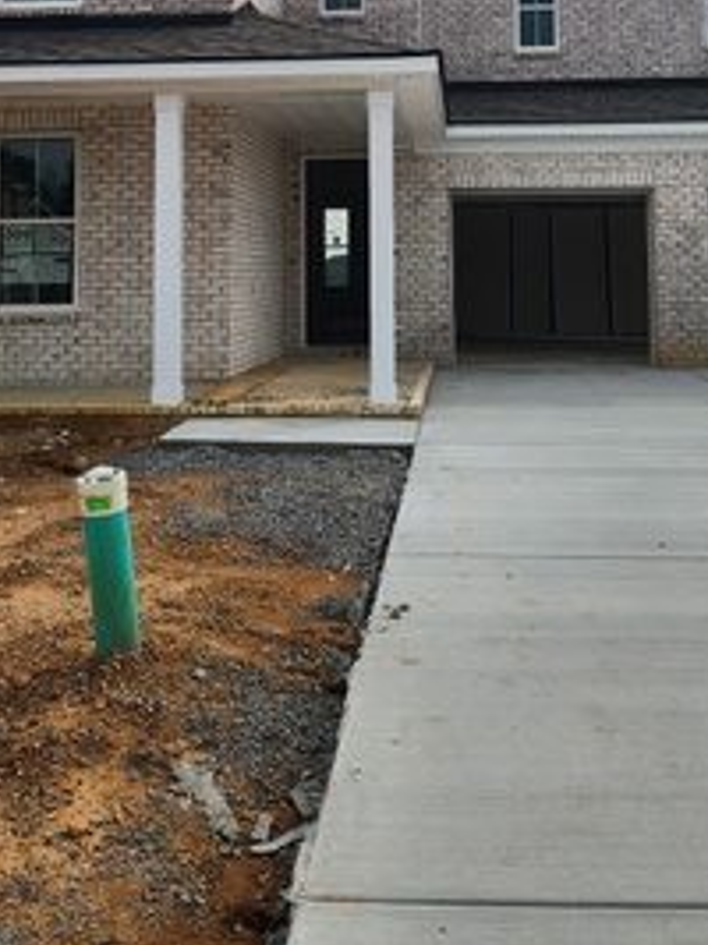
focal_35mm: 46
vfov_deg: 39.0
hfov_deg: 31.5
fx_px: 1255
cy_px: 140
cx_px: 365
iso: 20
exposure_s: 1/3717
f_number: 1.8
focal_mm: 5.4
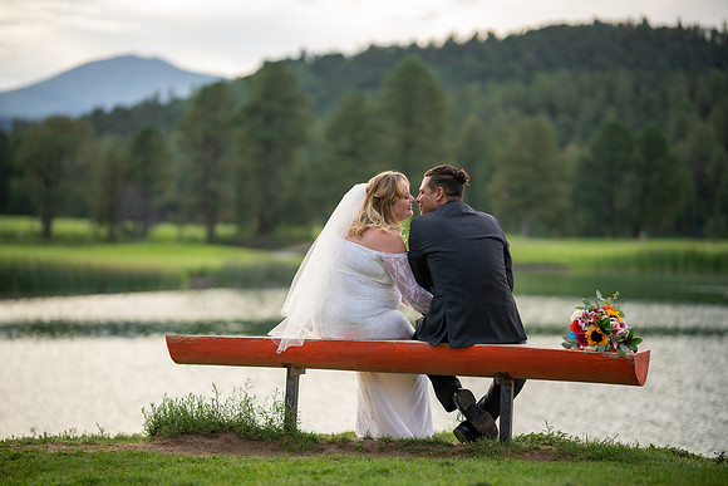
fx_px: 1719
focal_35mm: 85
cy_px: 243
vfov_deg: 16.1
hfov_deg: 23.9
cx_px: 364
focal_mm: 85
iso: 100
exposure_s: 1/800
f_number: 1.6
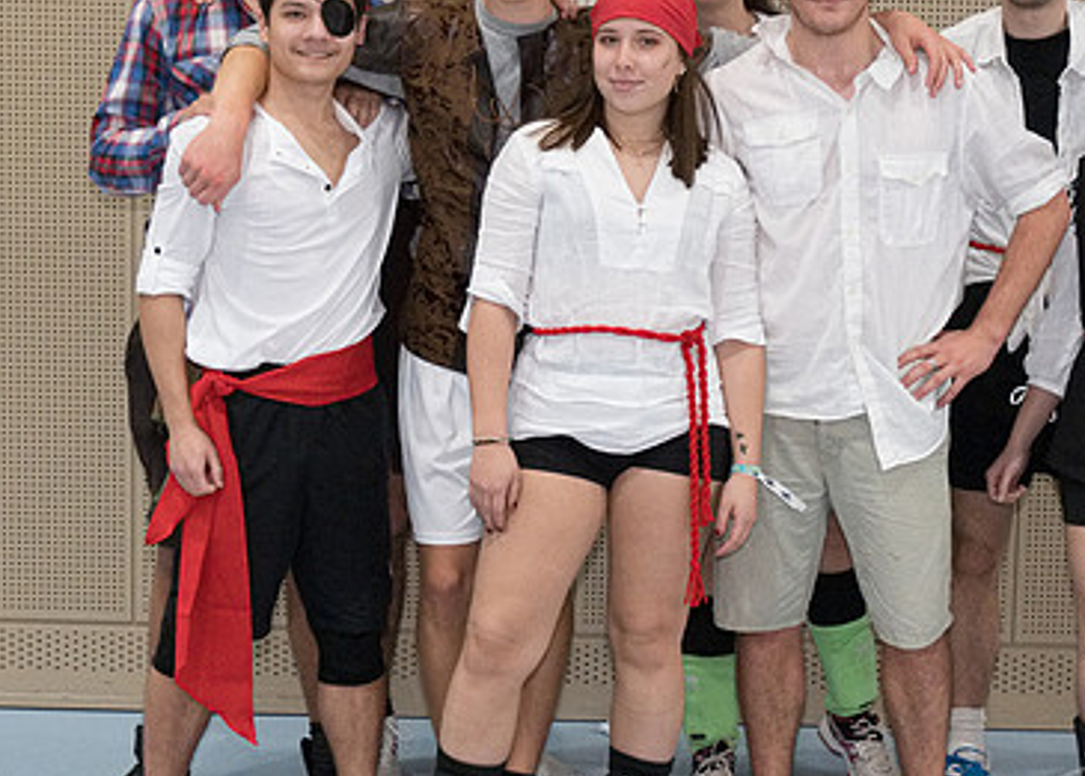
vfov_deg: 20.7
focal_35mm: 69
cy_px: 333
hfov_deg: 28.6
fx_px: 2127
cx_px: 646
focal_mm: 24.2
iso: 5000
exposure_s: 1/500
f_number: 2.8
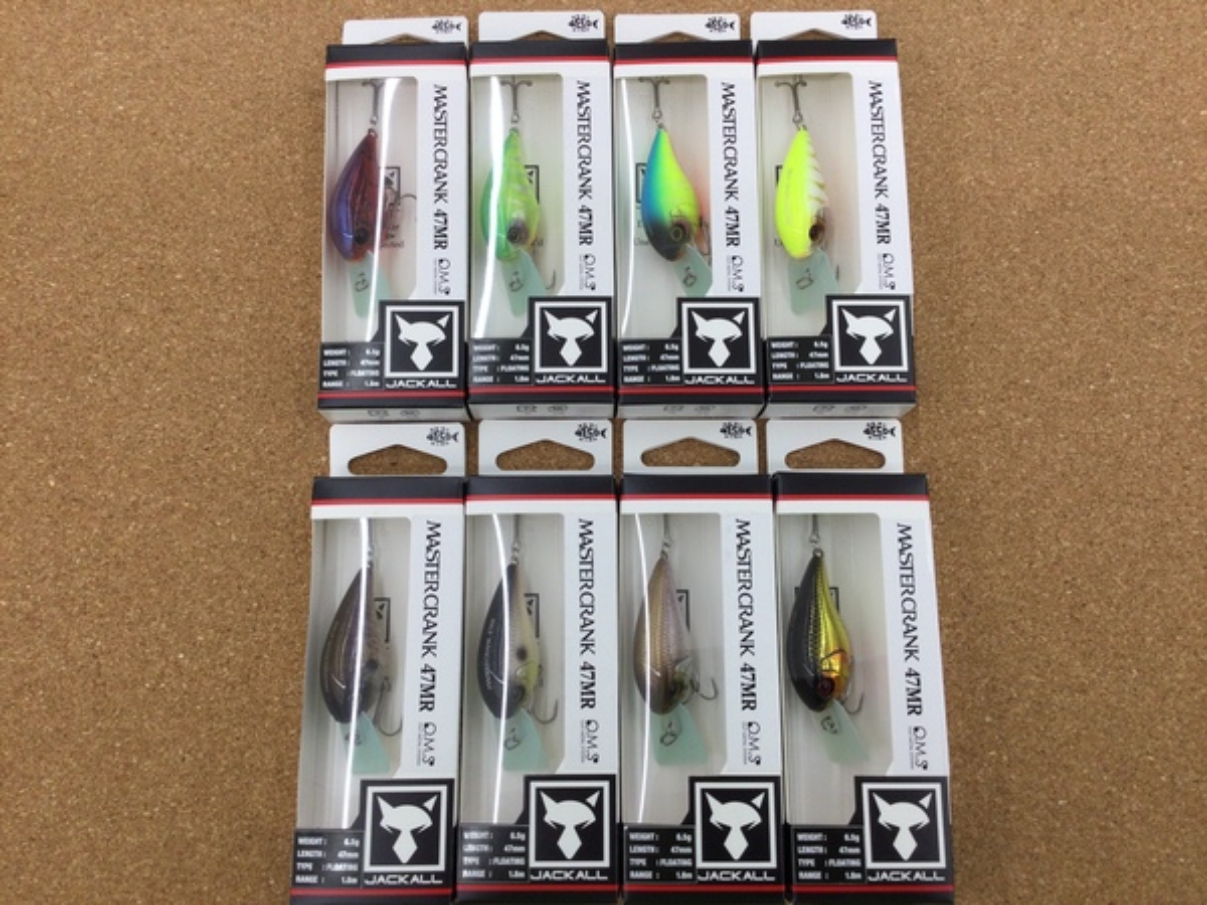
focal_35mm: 31
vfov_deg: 45.4
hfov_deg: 58.4
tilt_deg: -79.2
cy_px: 452
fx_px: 1081
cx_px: 604
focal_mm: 3.3
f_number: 2.4
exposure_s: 1/60
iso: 32
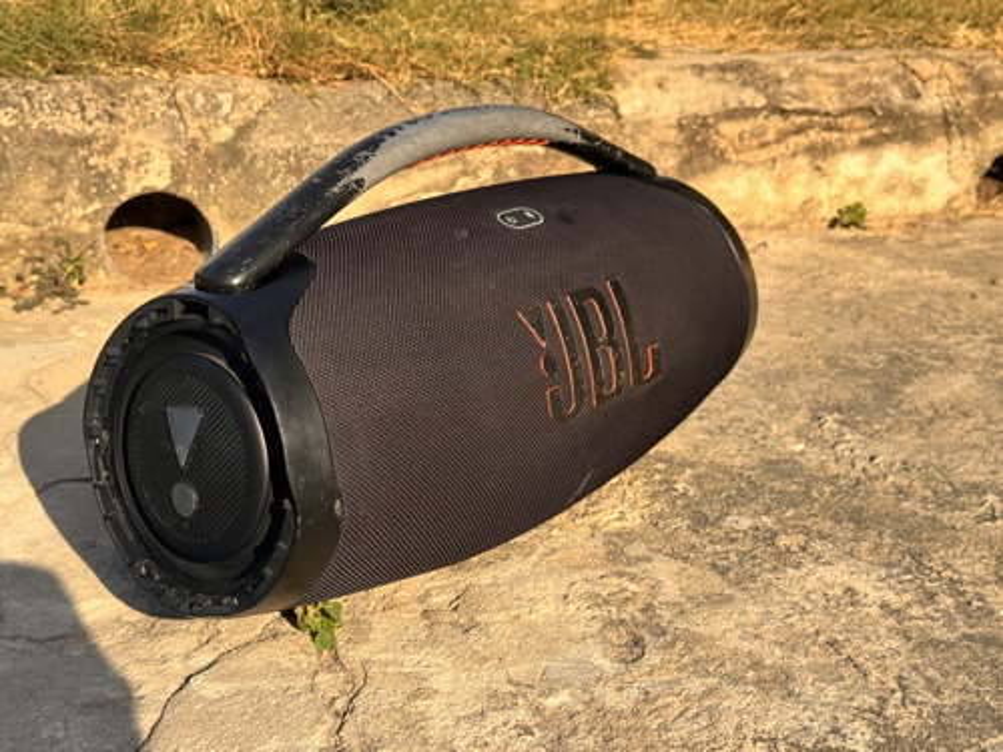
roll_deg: +1.5
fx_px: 1391
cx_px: 502
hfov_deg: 39.7
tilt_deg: -16.2
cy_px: 376
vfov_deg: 30.3
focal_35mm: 48
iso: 64
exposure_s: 1/2959
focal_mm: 6.76
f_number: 1.78
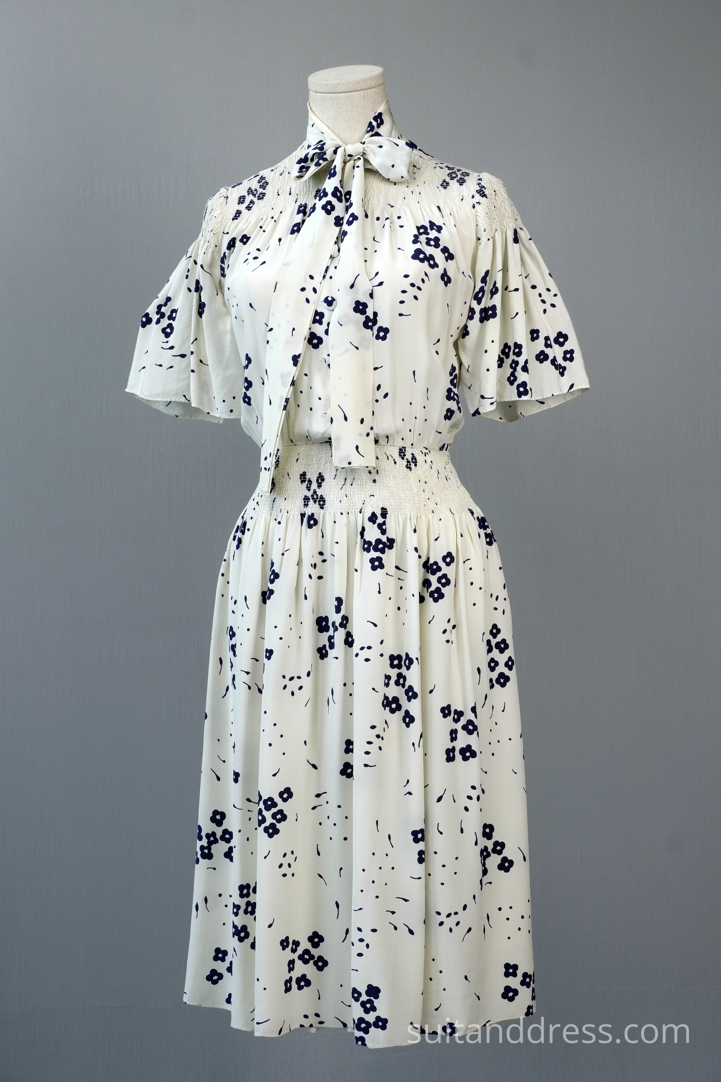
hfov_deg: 21.6
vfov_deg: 31.9
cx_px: 360
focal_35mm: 63
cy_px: 541
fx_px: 1892
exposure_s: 1/40
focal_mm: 42
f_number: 8
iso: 250
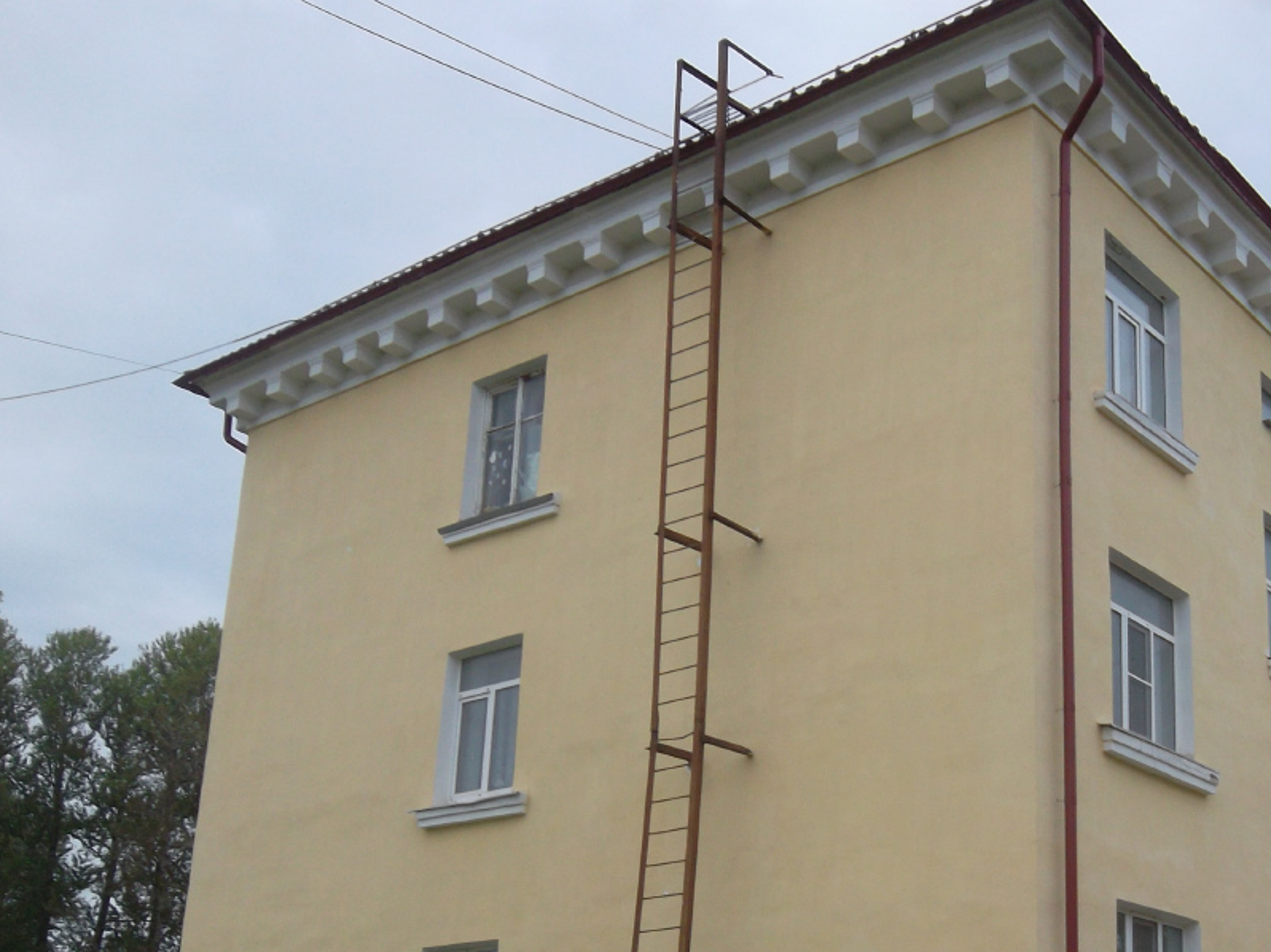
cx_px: 991
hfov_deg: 41.4
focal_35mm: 44
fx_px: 1615
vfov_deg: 32.2
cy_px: 728
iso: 80
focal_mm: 4.9
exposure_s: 1/160
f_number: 3.5
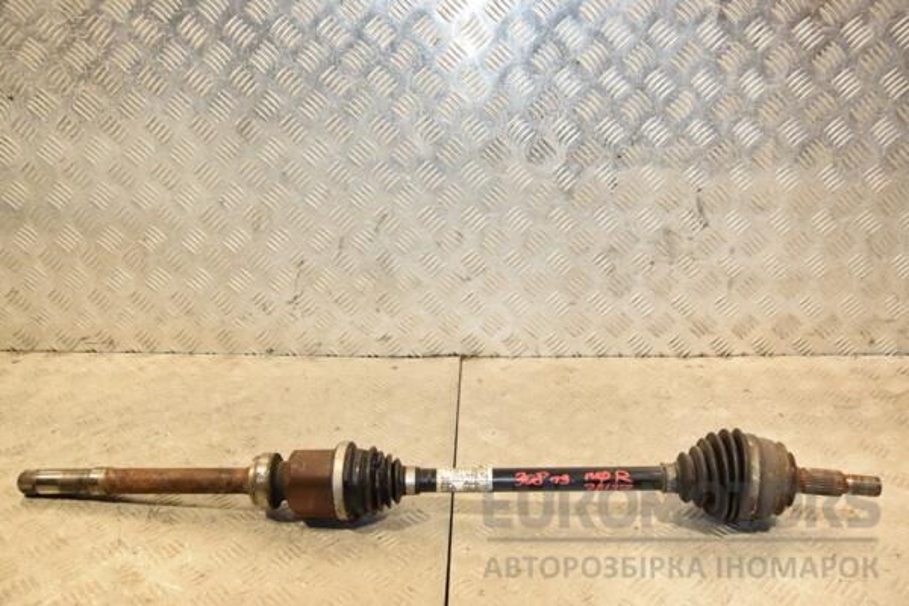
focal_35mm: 36
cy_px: 303
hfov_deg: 53.1
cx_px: 454
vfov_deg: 36.9
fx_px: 909
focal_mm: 24
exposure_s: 1/200
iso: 800
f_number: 5.6
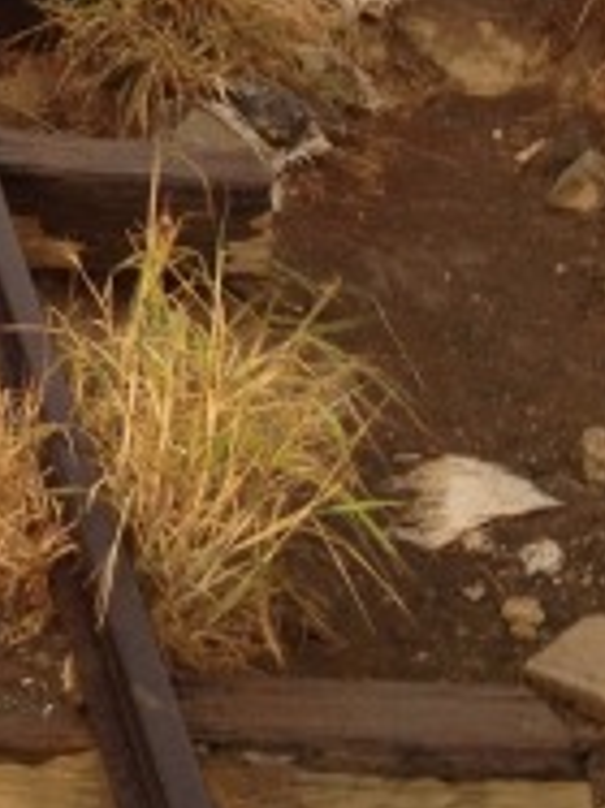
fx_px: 3733
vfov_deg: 11.8
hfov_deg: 8.9
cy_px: -417
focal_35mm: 160
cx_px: -488
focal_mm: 4.28
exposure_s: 1/60
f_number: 2.4
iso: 50
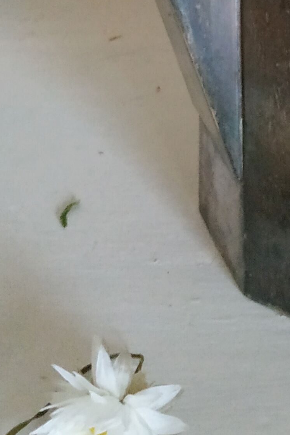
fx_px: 1075
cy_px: -72
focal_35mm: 89
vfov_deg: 21.4
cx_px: 427
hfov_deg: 14.4
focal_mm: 3.94
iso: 2000
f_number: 1.9
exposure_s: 1/17
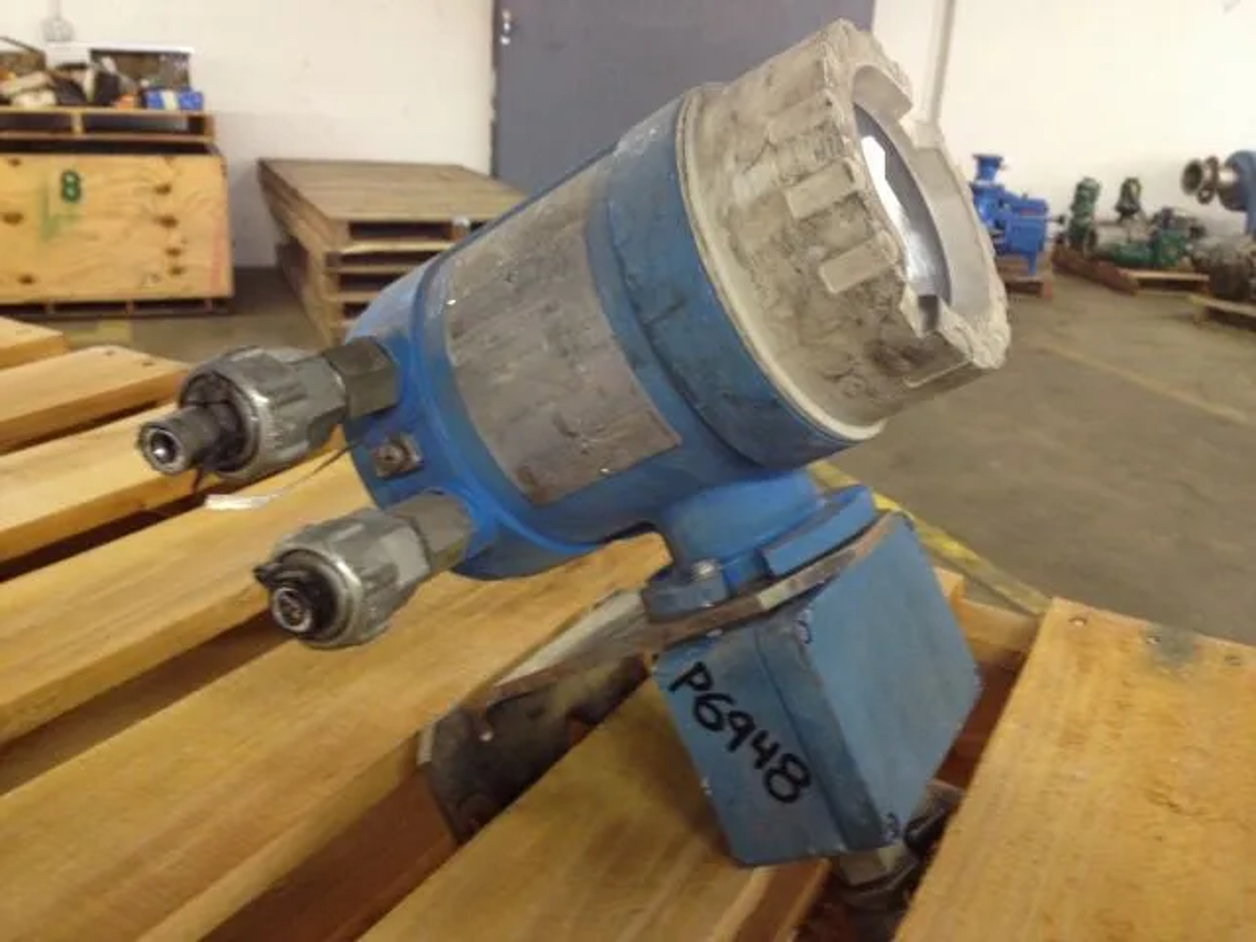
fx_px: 1270
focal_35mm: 35
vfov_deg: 40.7
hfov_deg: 52.6
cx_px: 628
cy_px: 471
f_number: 2.4
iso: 160
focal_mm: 4.28
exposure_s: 1/20
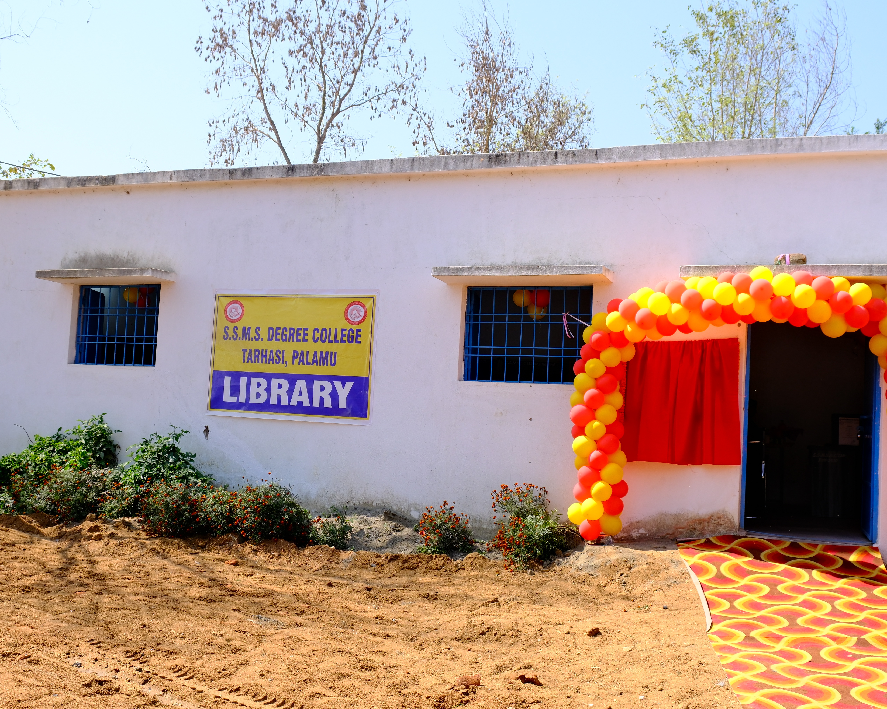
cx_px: 416
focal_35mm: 37
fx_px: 971
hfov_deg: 49.1
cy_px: 353
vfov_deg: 40.1
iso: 320
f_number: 5.6
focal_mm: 21.4
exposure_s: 1/600
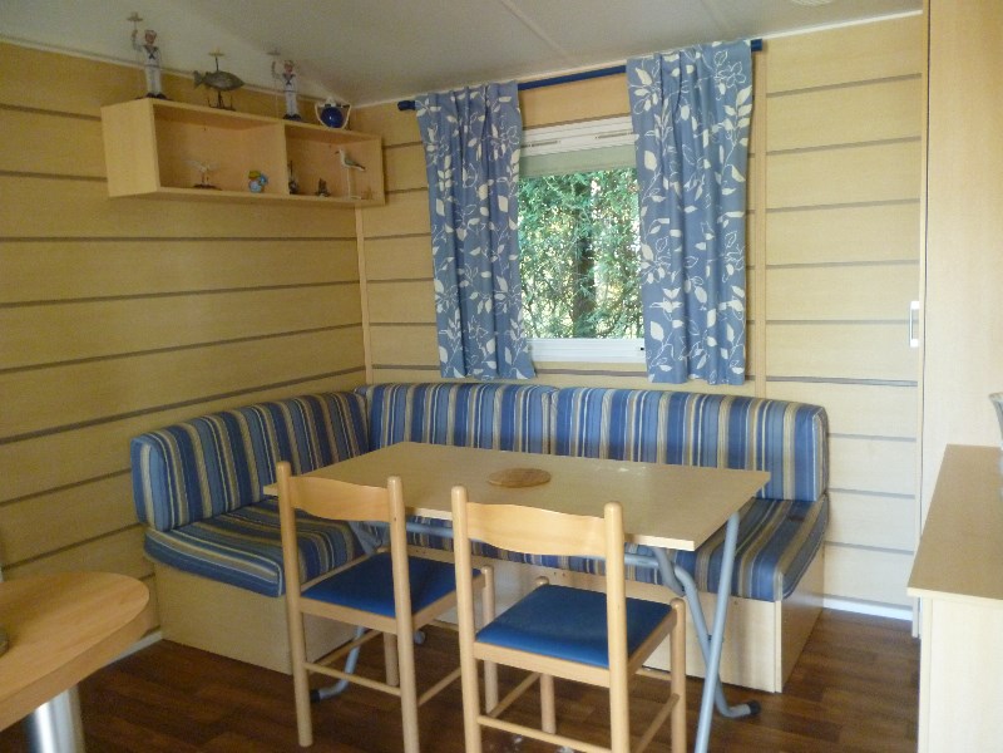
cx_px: 502
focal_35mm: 28
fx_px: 811
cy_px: 376
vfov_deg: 49.7
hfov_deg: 63.4
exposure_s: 1/25
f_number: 3.1
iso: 400
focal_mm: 5
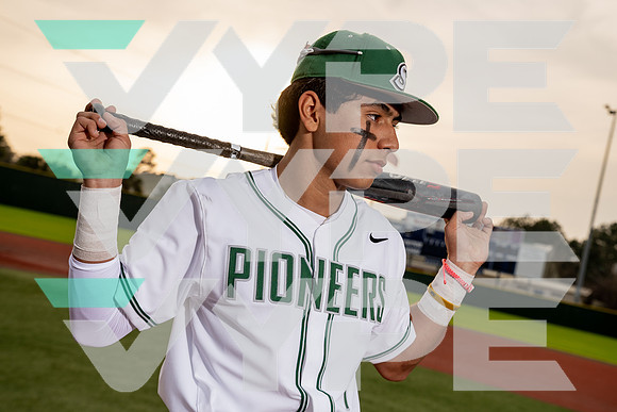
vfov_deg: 28.1
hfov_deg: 41.1
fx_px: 823
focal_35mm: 48
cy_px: 206
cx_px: 308
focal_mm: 48
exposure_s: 1/250
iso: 250
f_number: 5.6
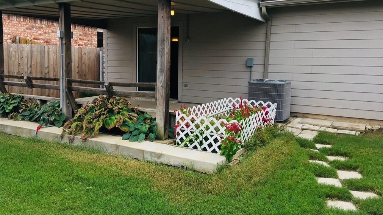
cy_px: 97
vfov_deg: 36.7
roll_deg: -1.1
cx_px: 192
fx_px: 325
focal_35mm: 32
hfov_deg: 61.0
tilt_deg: -6.3
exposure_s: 1/668
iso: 25
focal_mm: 4.15
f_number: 2.2
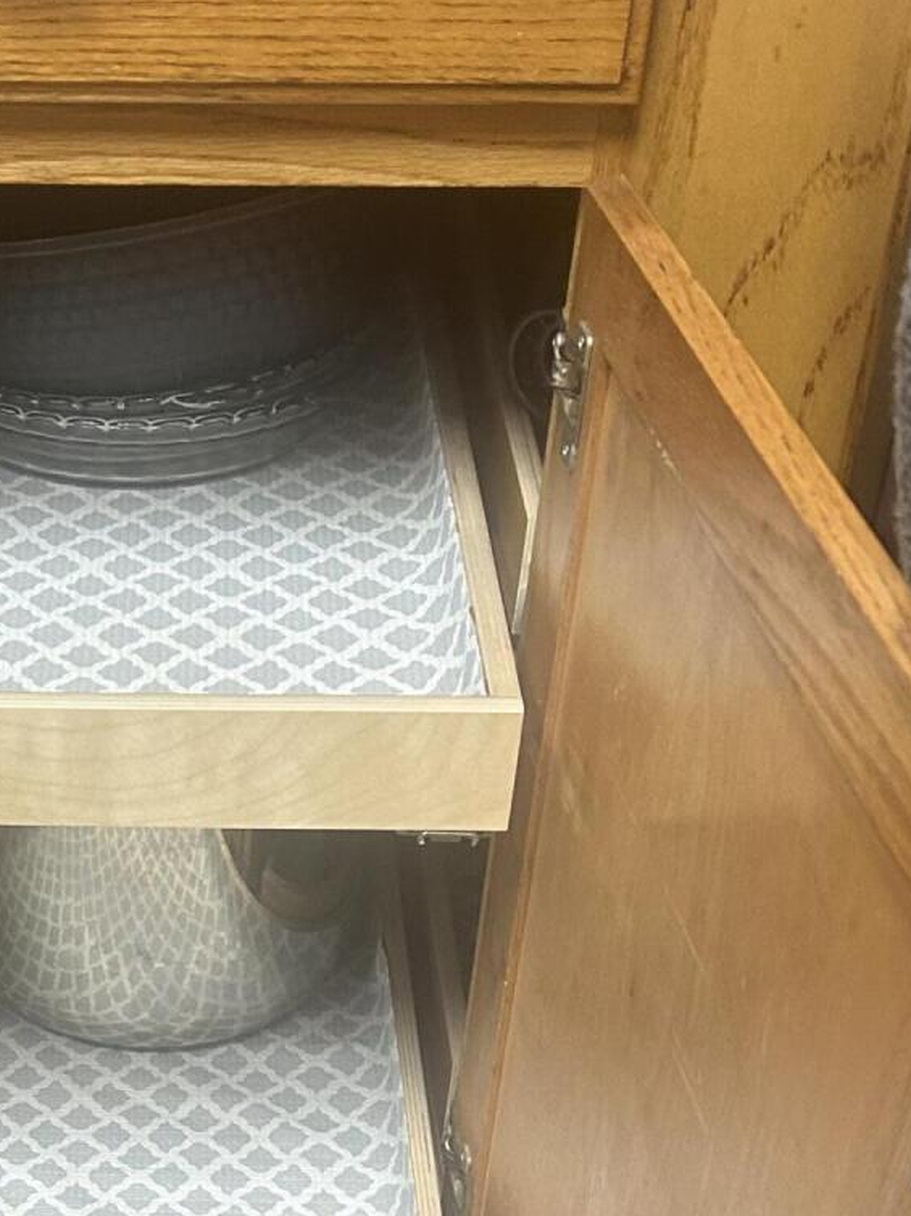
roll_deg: +0.1
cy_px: 1035
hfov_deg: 20.6
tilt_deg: -39.6
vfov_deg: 27.4
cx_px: 11
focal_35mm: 69
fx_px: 2423
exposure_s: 1/60
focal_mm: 5.7
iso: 200
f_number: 1.5
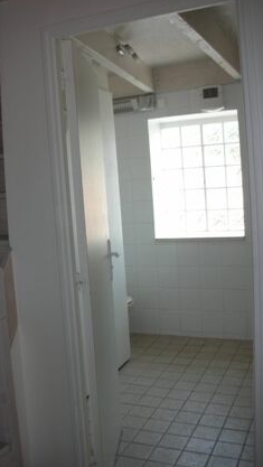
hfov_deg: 30.3
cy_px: 235
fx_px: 483
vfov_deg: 51.6
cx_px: 97
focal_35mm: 39
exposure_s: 1/30
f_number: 3
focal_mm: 5.8
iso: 50
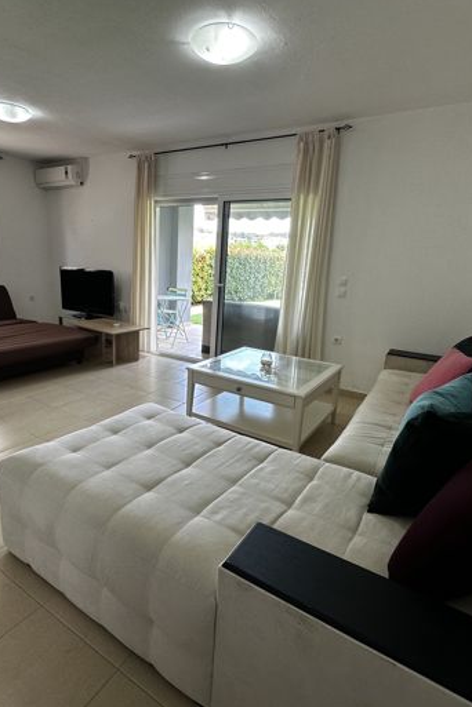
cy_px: 347
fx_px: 393
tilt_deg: -12.9
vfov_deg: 84.0
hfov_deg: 61.7
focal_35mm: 20
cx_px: 202
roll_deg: -2.0
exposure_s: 1/100
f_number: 2.2
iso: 100
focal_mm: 2.22
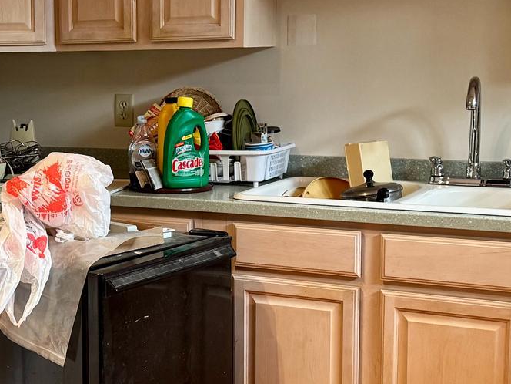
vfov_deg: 19.9
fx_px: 1092
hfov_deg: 25.6
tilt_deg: -8.3
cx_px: 62
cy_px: 193
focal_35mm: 74
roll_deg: +1.4
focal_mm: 6.76
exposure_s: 1/60
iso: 250
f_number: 1.78
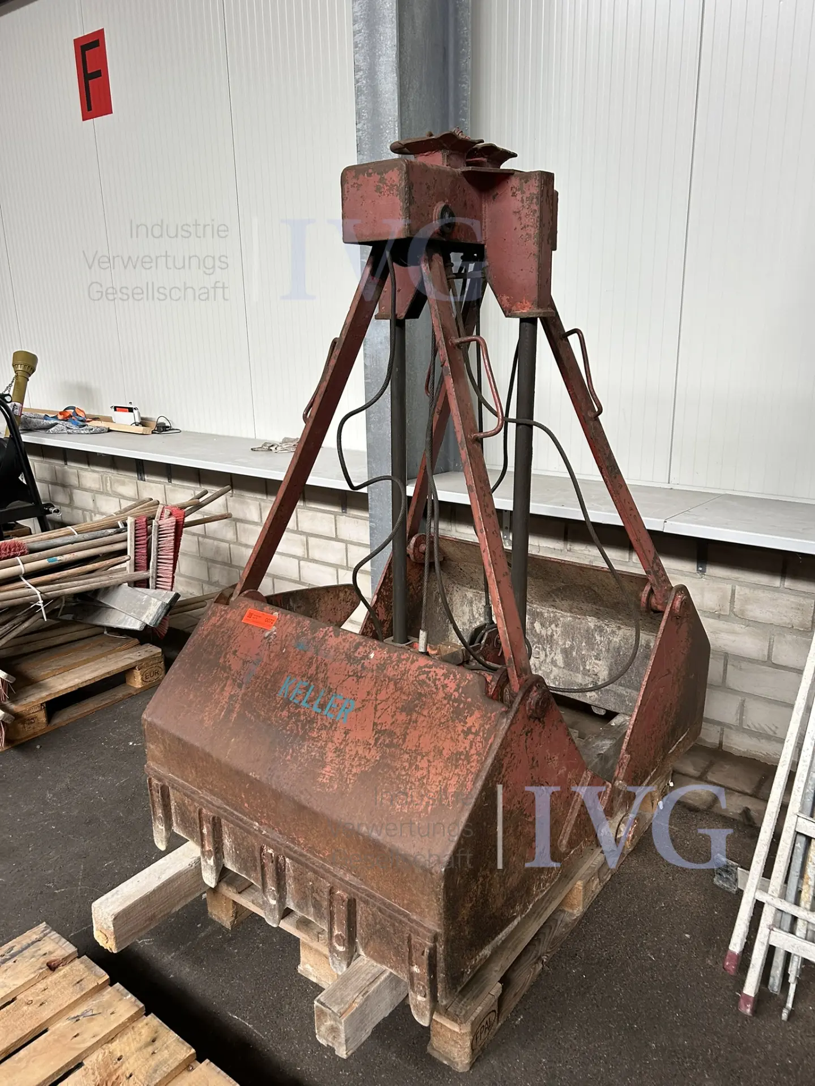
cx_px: 408
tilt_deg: -16.4
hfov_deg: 53.1
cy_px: 543
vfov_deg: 67.3
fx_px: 816
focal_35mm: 26
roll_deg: +1.1
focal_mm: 5.7
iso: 125
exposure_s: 1/121
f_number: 1.5
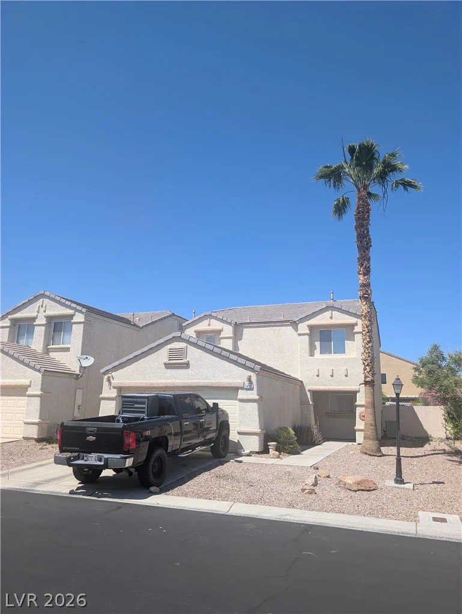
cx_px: 231
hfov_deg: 56.9
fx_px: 426
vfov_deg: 71.5
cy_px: 307
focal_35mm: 24
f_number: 1.68
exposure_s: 1/1052
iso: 20
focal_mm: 6.9
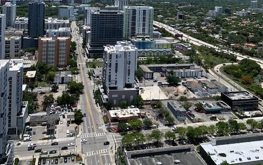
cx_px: 132
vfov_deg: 31.8
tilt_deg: -2.1
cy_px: -1
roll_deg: -2.8
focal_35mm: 37
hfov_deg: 52.8
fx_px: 265
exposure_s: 1/3086
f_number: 1.8
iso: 25
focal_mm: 4.25
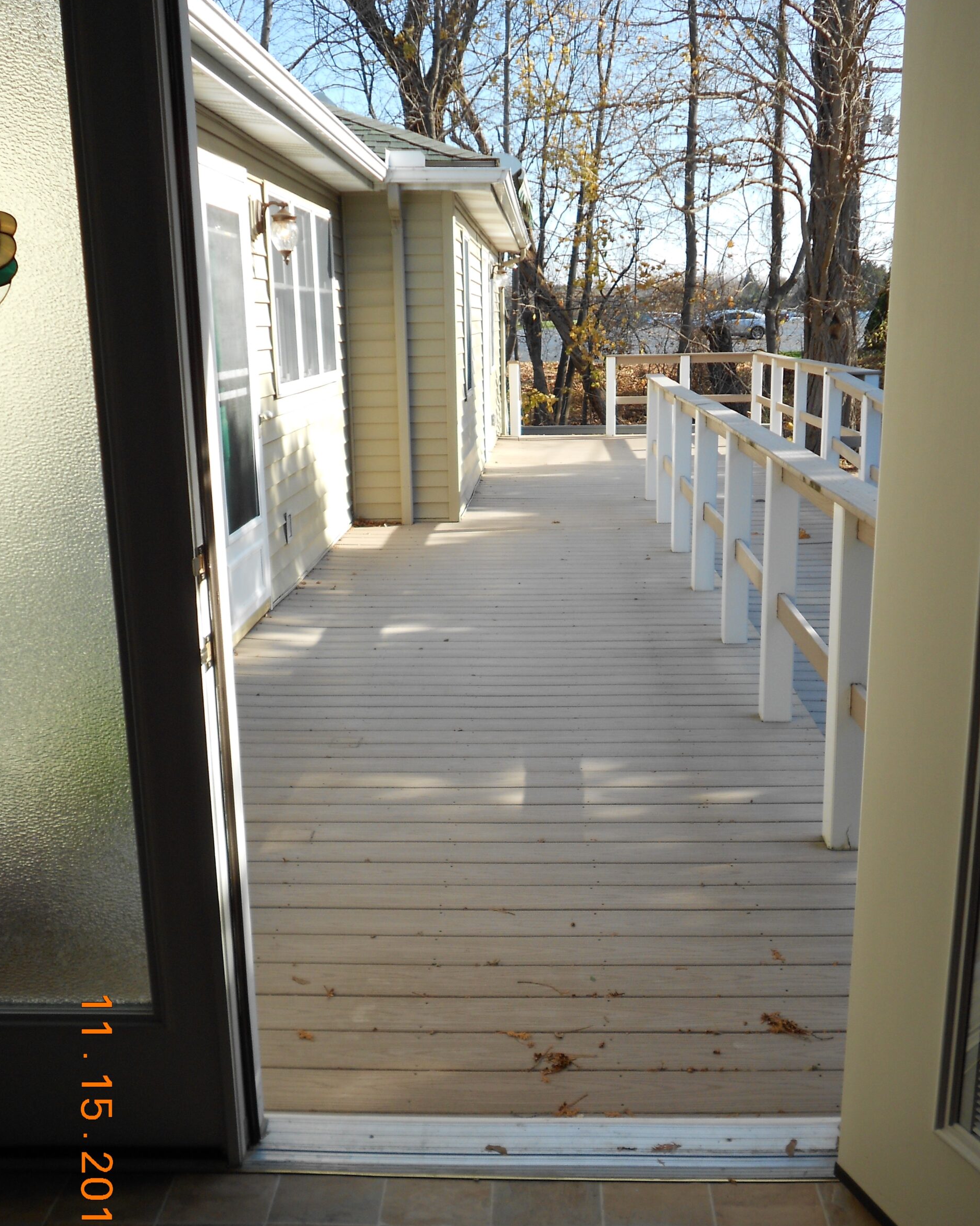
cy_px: 644
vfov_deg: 52.8
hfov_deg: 43.3
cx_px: 497
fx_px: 1233
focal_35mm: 34
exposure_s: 1/250
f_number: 3.6
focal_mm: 5.8
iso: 80
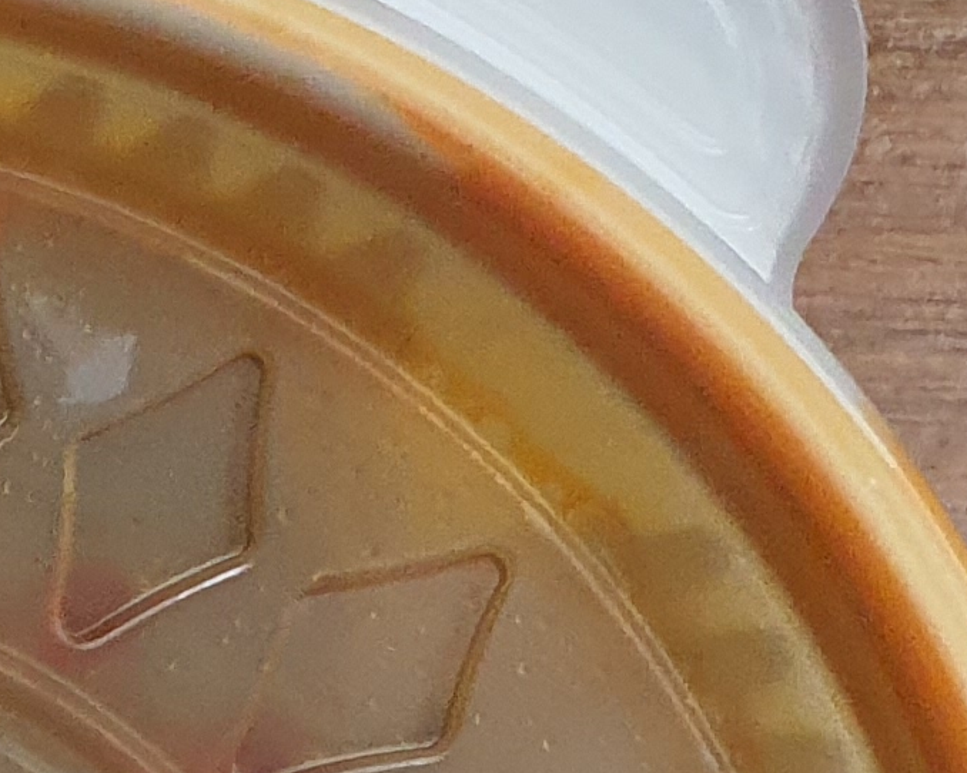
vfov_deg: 9.9
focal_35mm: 151
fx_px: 4320
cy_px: 1140
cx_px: -1476
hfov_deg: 10.6
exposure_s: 1/120
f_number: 2.4
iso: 250
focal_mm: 4.3
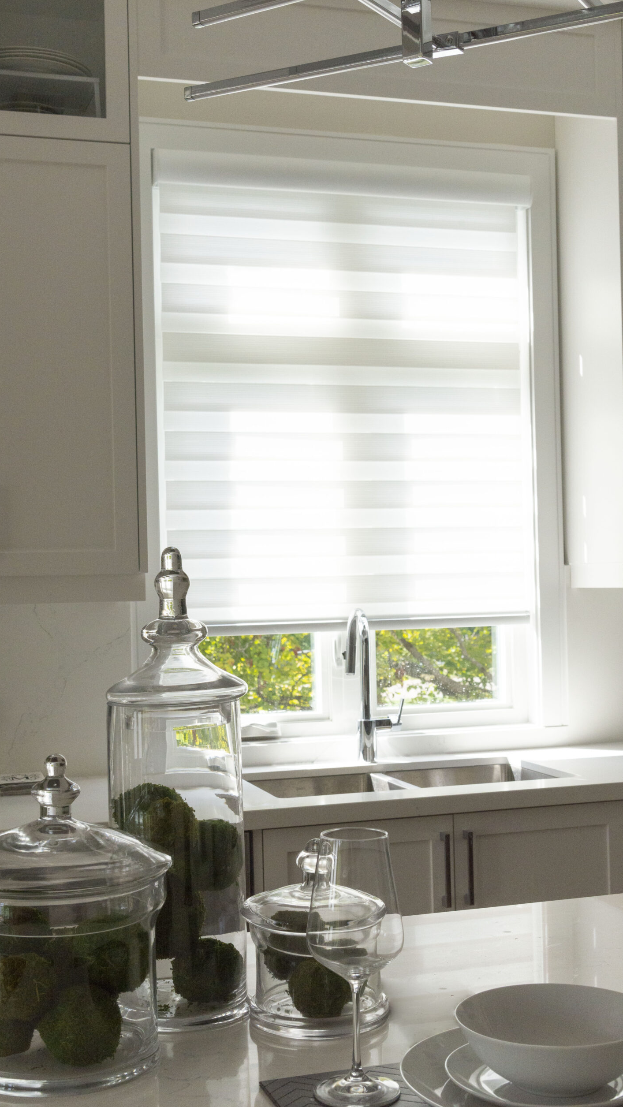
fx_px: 1380
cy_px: 547
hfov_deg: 25.4
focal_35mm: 47
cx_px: 325
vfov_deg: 43.7
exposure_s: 1/640
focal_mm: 44
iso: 1600
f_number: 13
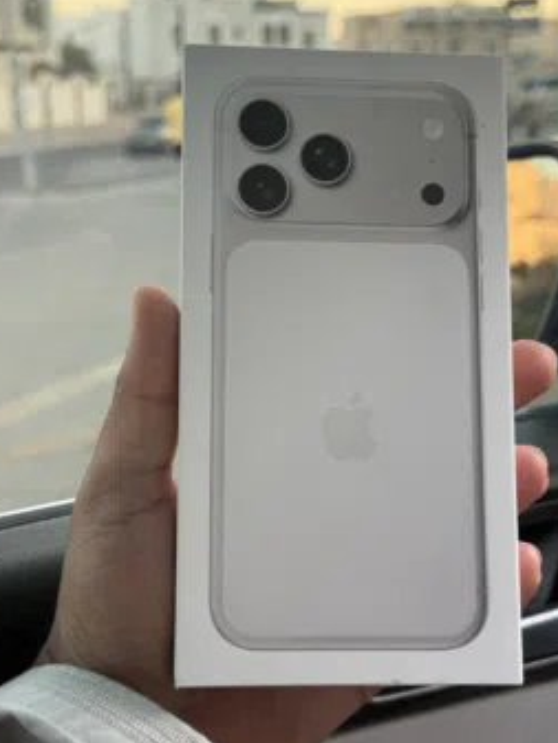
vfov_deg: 33.8
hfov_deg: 25.7
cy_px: 357
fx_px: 1224
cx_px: 298
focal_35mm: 57
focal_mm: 6.76
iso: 100
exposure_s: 1/72
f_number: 1.78
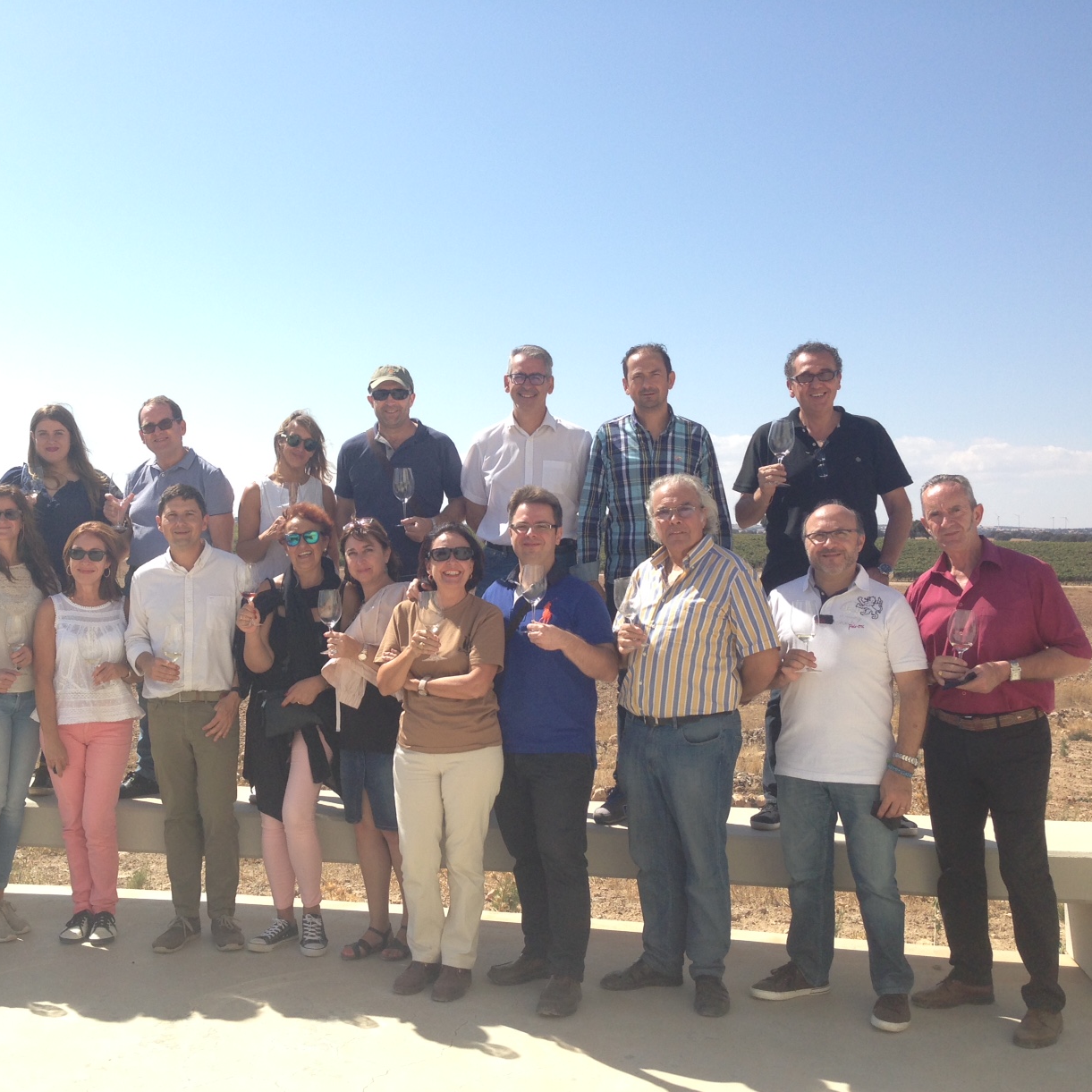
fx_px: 1392
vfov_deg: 42.8
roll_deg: -0.5
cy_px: 546
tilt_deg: +1.2
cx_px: 425
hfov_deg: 42.6
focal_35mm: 39
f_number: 2.4
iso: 50
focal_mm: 4.12
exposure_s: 1/1355
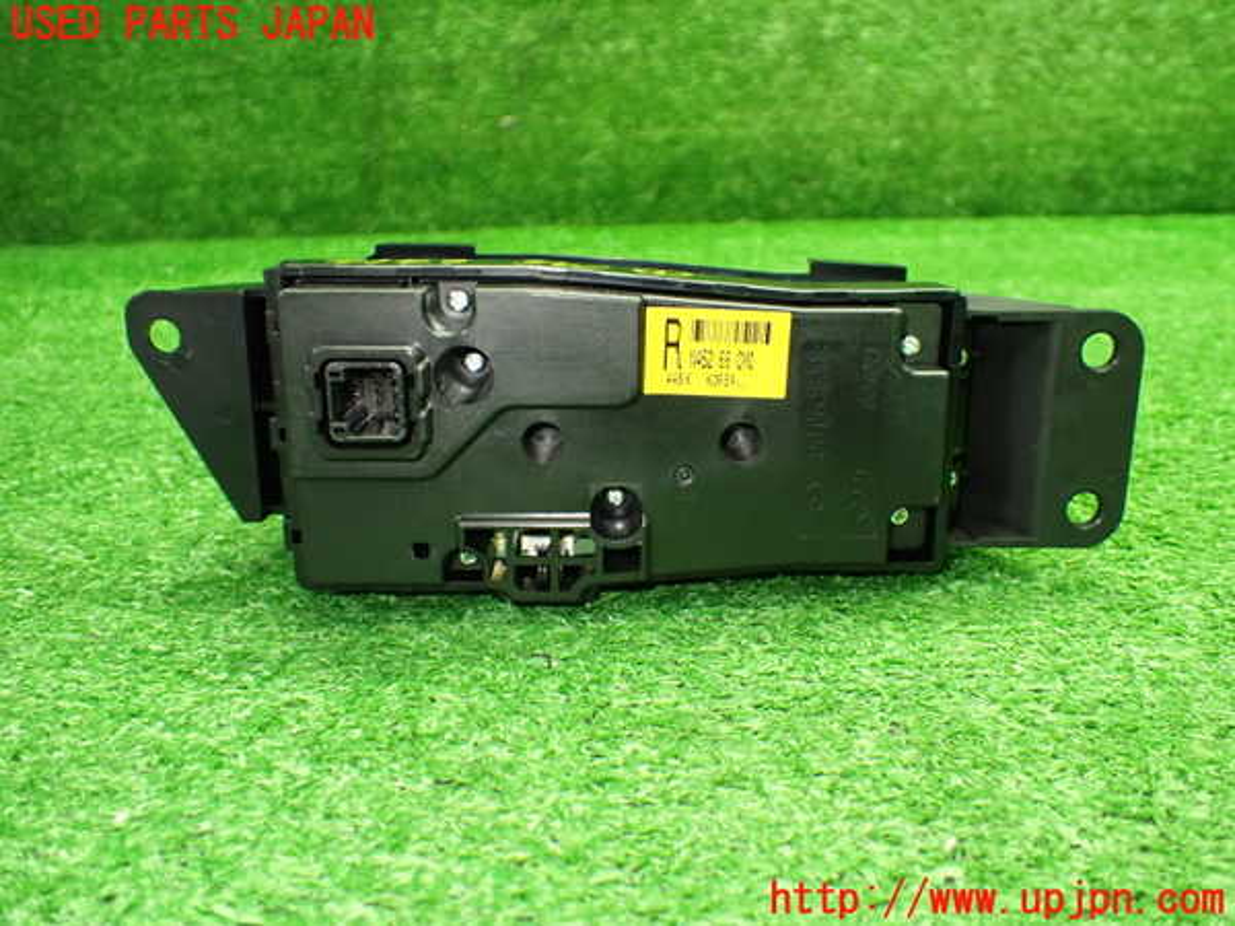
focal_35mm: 30
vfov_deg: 46.8
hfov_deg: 60.0
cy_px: 463
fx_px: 1070
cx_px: 618
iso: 800
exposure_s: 1/80
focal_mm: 5.4
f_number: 2.3
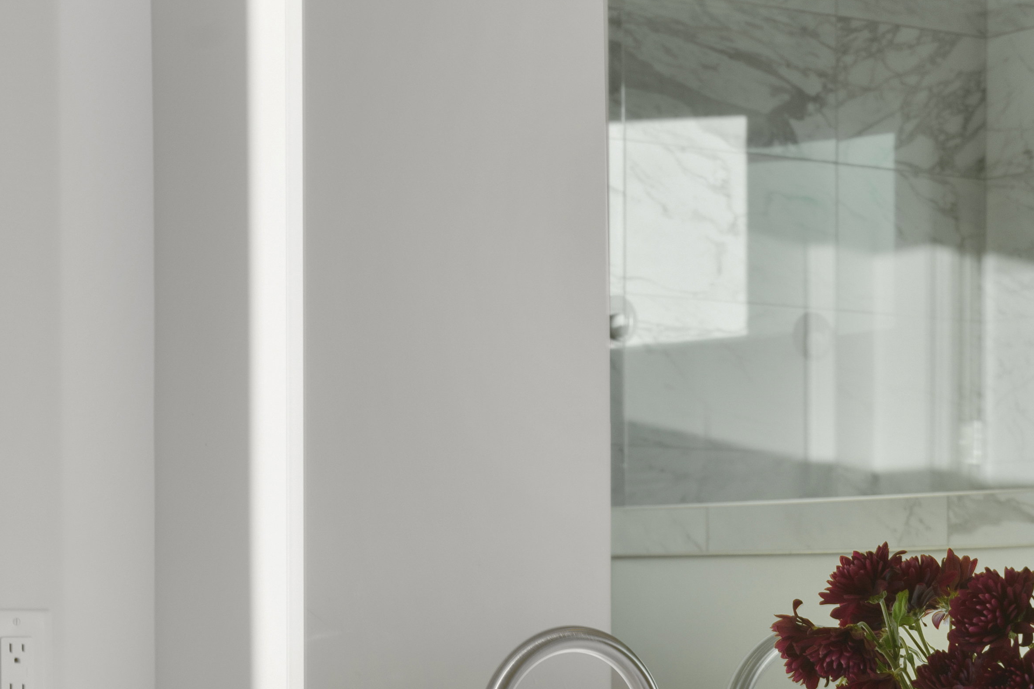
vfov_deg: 12.4
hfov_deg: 18.7
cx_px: 683
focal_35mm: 109
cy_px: 668
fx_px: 3132
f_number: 9
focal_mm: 42.8
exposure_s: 1/20
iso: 250
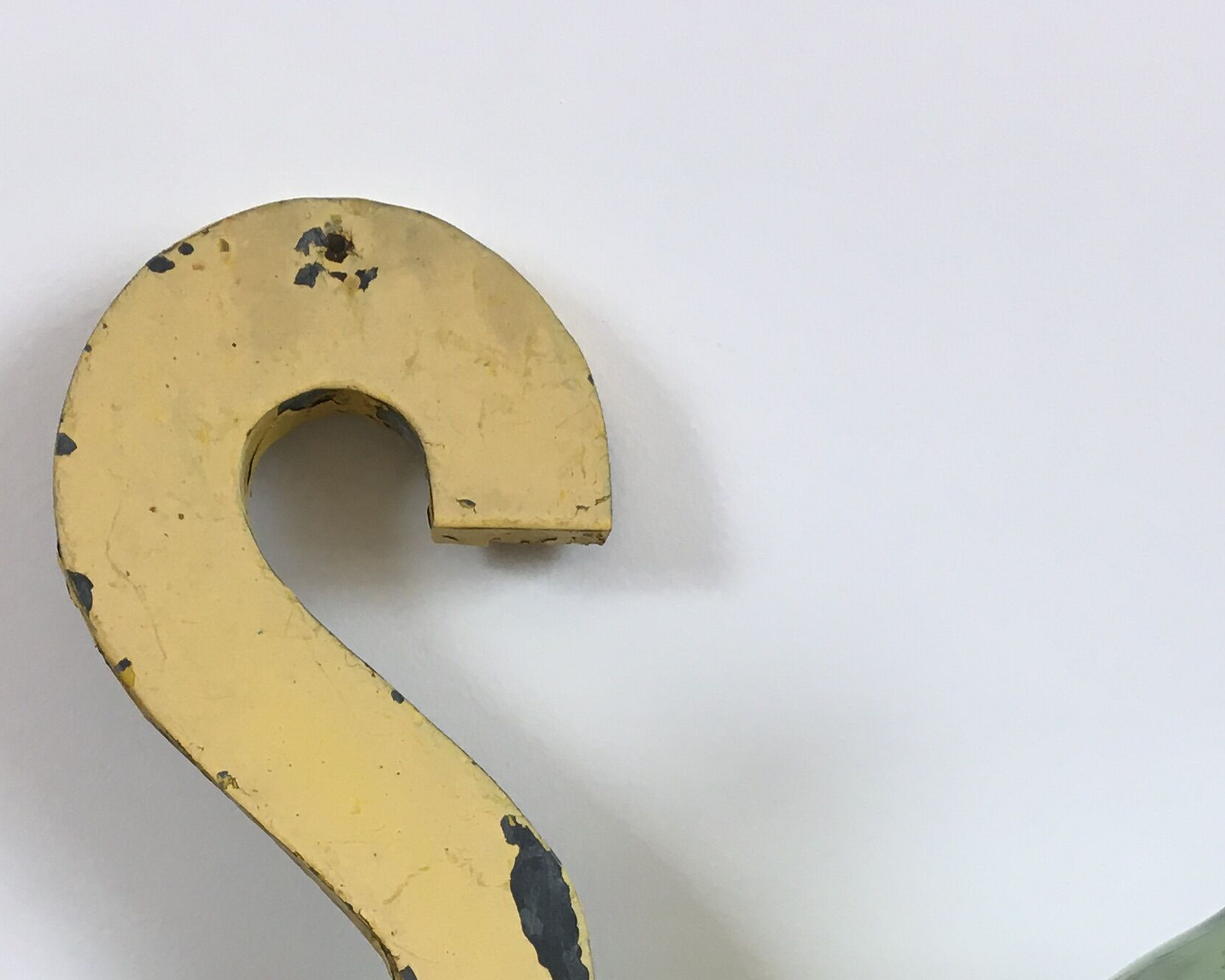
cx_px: 494
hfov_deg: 27.8
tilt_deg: -10.8
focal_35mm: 68
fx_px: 2466
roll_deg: +0.9
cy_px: 1068
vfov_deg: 21.4
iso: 25
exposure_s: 1/33
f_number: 2.2
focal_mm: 4.15
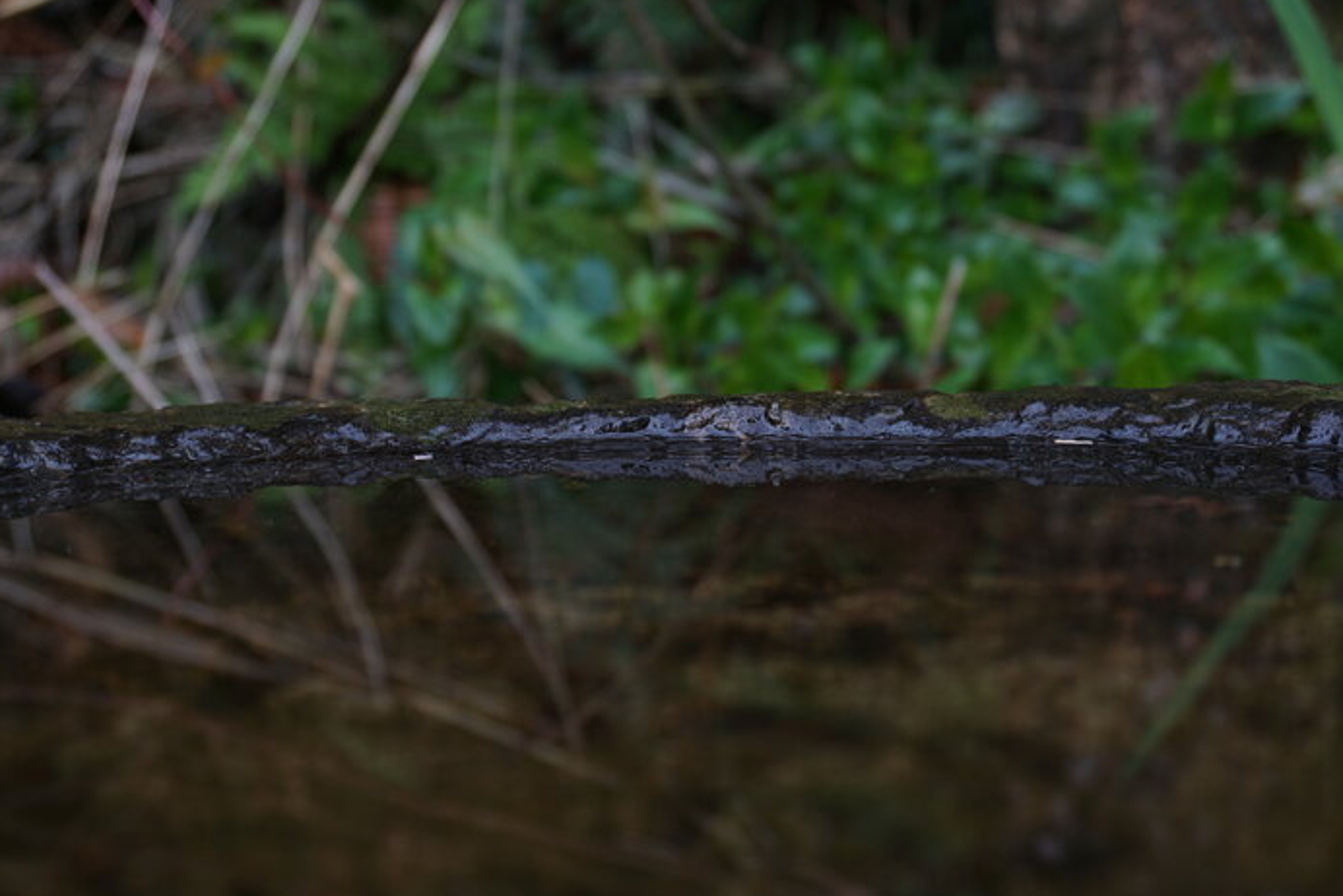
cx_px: 648
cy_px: 477
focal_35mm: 52
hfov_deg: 38.2
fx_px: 1941
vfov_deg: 26.0
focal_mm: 30
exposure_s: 1/60
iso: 200
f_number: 5.6
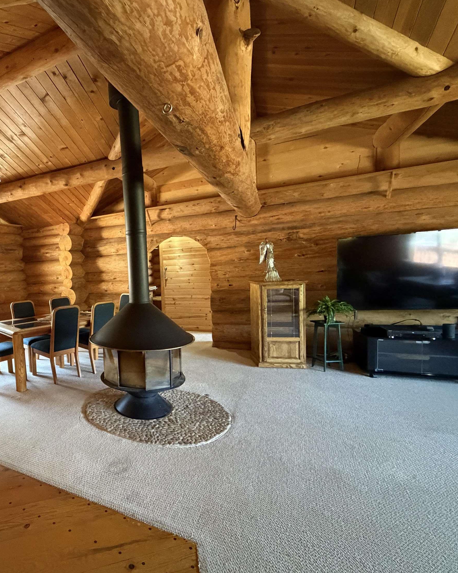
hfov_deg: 64.0
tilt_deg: -3.6
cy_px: 287
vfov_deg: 83.3
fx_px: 322
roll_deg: +3.8
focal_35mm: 19
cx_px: 85
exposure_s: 1/60
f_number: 2.2
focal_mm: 2.22
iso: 1000
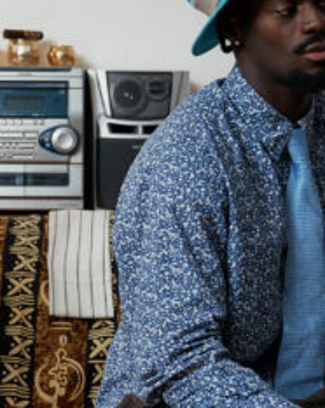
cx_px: -117
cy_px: 379
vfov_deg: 14.7
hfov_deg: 11.6
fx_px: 1556
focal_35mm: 129
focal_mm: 31.3
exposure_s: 1/160
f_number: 2.8
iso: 125
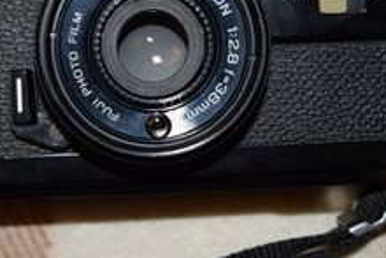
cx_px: 149
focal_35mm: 90
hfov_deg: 22.6
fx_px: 966
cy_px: 61
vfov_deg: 15.1
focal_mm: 22
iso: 125
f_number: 3.8
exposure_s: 1/60
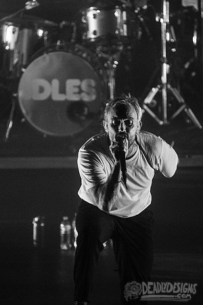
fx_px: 2535
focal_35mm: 300
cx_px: 94
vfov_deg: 6.9
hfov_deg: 4.6
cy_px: 152
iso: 2500
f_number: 3.2
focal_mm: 200
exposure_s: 1/640
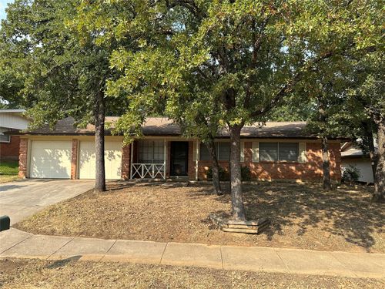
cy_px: 144
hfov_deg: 71.6
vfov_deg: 56.8
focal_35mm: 24
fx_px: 267
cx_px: 192
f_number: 1.78
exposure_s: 1/1751
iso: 80
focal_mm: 6.86
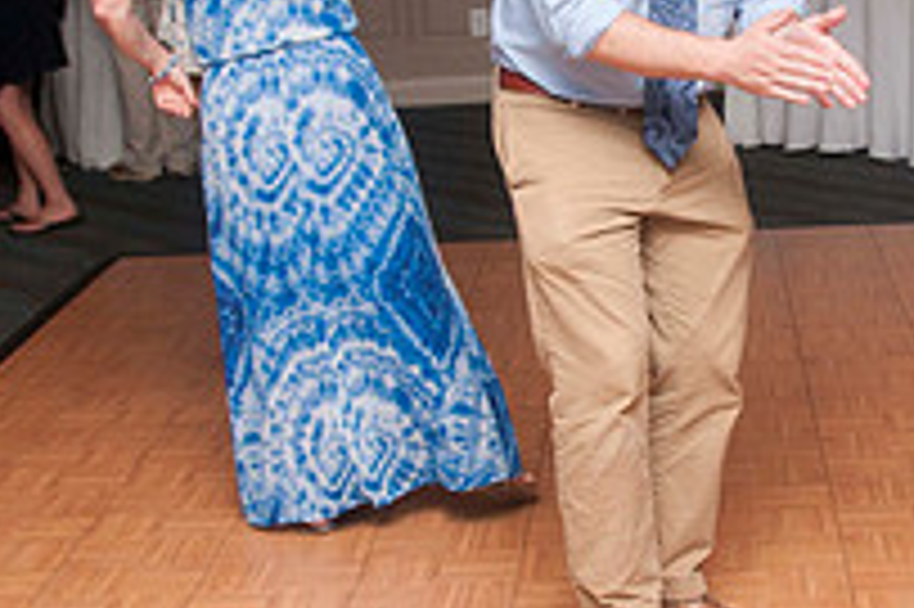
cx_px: 716
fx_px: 1953
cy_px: 218
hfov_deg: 25.9
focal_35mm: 77
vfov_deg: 17.7
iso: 400
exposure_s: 1/60
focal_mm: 18
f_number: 5.6
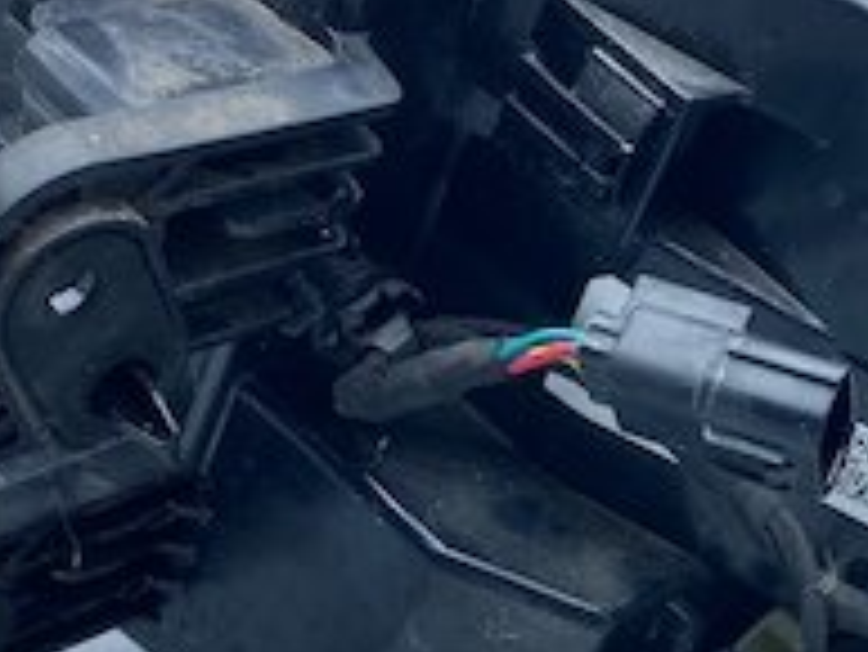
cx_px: 729
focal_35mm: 86
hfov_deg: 22.4
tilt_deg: -13.4
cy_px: 459
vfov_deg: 17.1
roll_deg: +0.1
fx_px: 2158
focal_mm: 4.25
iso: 32
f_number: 1.8
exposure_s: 1/292
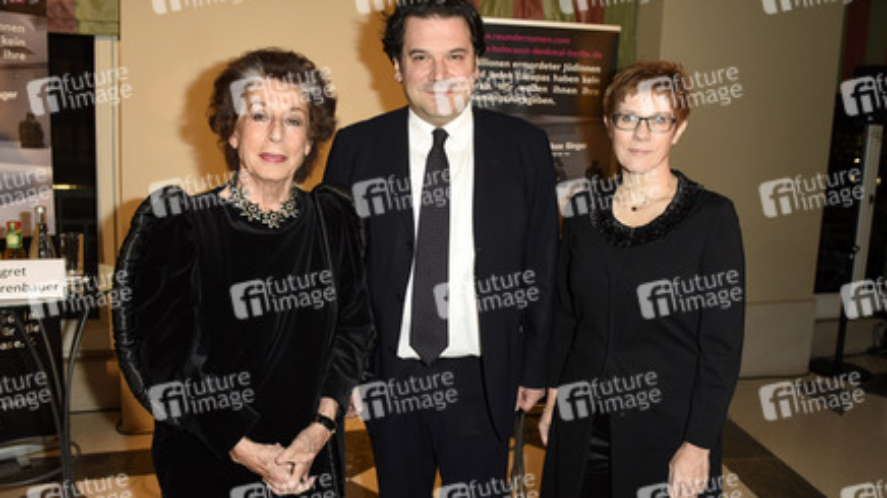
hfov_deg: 71.9
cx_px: 432
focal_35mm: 26
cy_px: 244
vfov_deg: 44.4
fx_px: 611
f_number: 5
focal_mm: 24
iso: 1000
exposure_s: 1/160
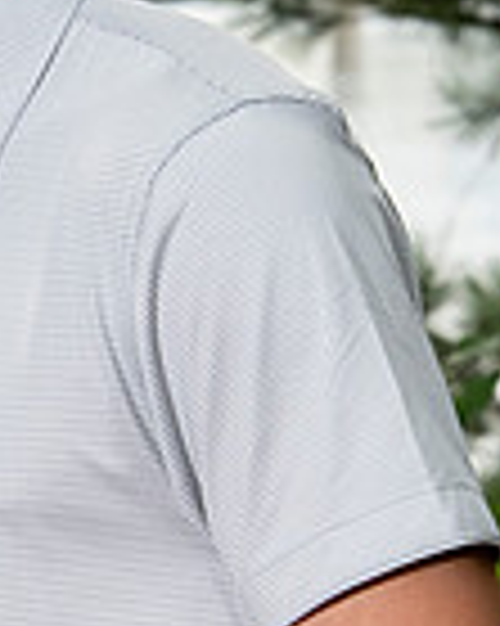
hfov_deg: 4.8
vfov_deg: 6.1
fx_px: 5907
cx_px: -54
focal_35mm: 319
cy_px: 401
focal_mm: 105
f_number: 10
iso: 2000
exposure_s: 1/160
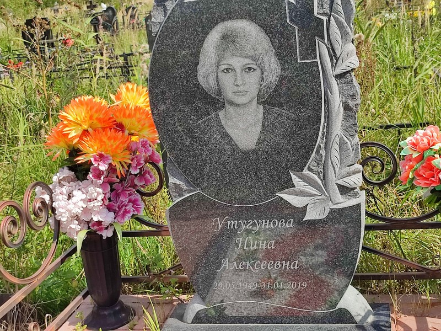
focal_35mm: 25
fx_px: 318
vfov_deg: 54.9
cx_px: 220
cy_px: 166
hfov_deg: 69.4
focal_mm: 6.04
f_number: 1.9
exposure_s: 1/711
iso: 50
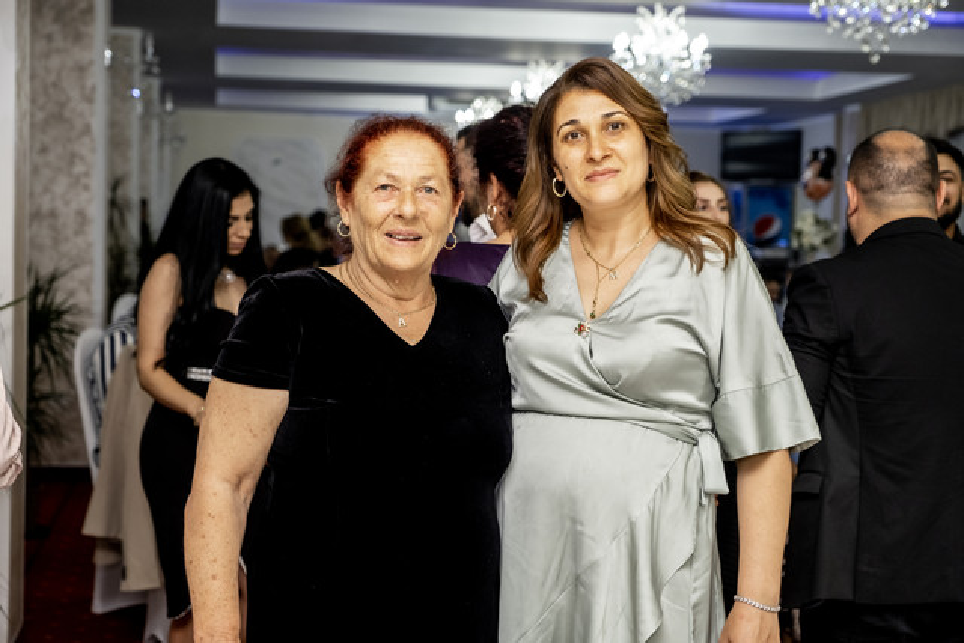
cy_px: 322
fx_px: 1553
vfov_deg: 23.4
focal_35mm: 58
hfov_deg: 34.5
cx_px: 482
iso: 1250
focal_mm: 38.8
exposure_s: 1/160
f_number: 2.8
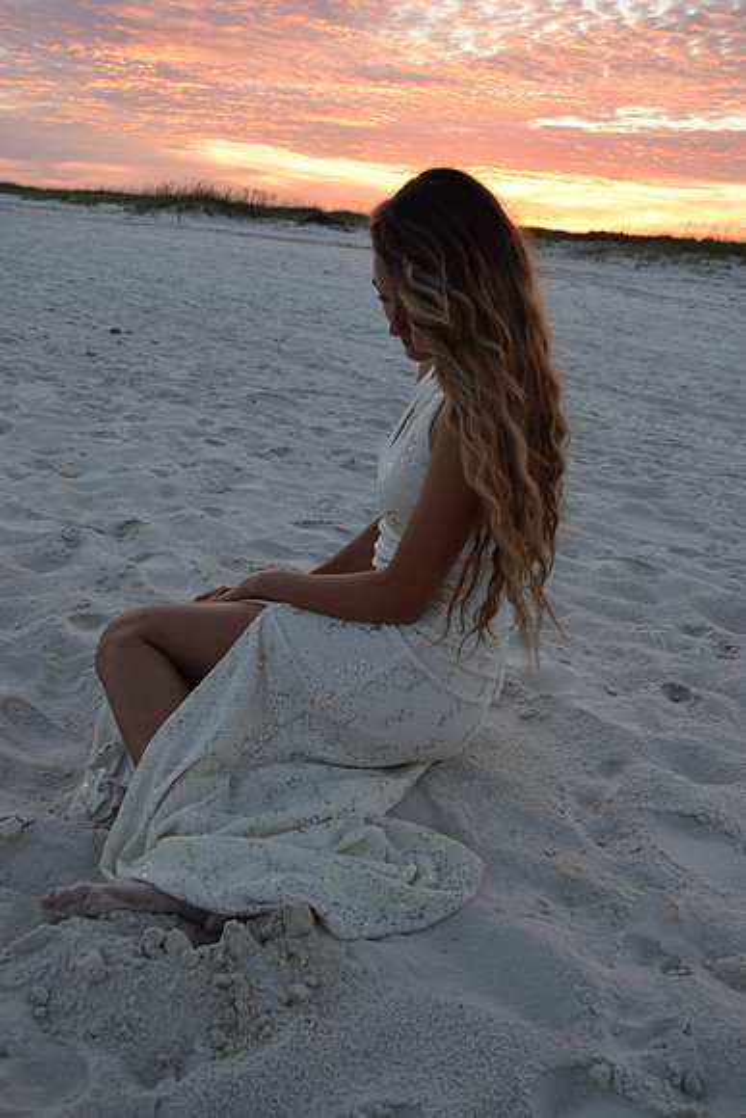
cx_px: 373
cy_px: 559
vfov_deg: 59.5
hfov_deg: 41.7
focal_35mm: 32
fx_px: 978
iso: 400
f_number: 5
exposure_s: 1/100
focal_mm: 21
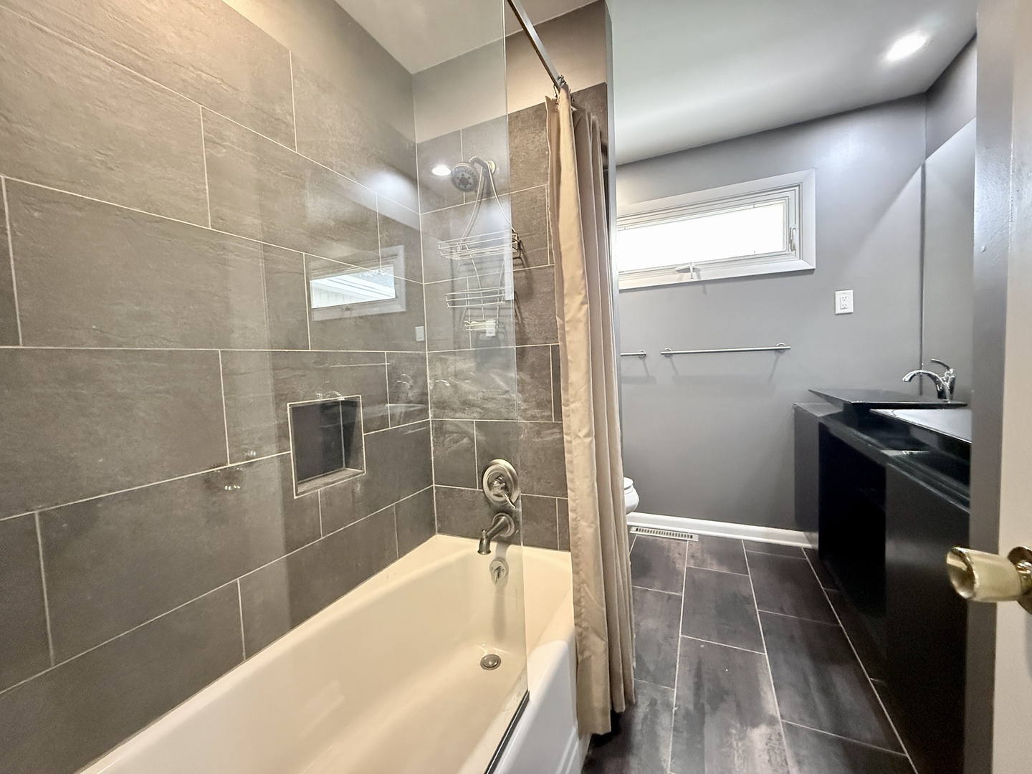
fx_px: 417
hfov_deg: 102.1
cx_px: 516
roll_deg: +2.2
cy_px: 387
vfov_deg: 85.7
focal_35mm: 14
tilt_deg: -3.0
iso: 1000
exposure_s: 1/40
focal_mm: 2.22
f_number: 2.2
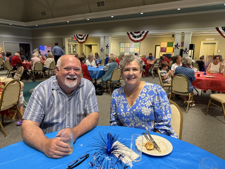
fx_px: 156
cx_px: 112
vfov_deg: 56.8
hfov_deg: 71.6
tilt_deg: -11.4
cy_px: 84
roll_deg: -1.2
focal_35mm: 24
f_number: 1.78
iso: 320
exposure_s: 1/60
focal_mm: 6.76
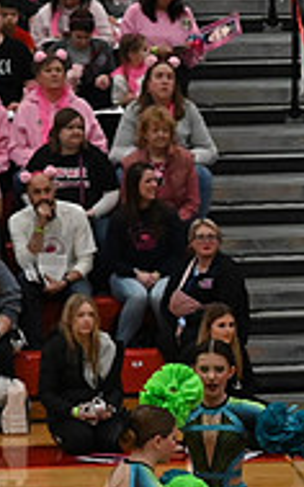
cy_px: 450
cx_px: 727
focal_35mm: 329
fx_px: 4365
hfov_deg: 3.9
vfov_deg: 6.4
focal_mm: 70
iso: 5000
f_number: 4
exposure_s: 1/500
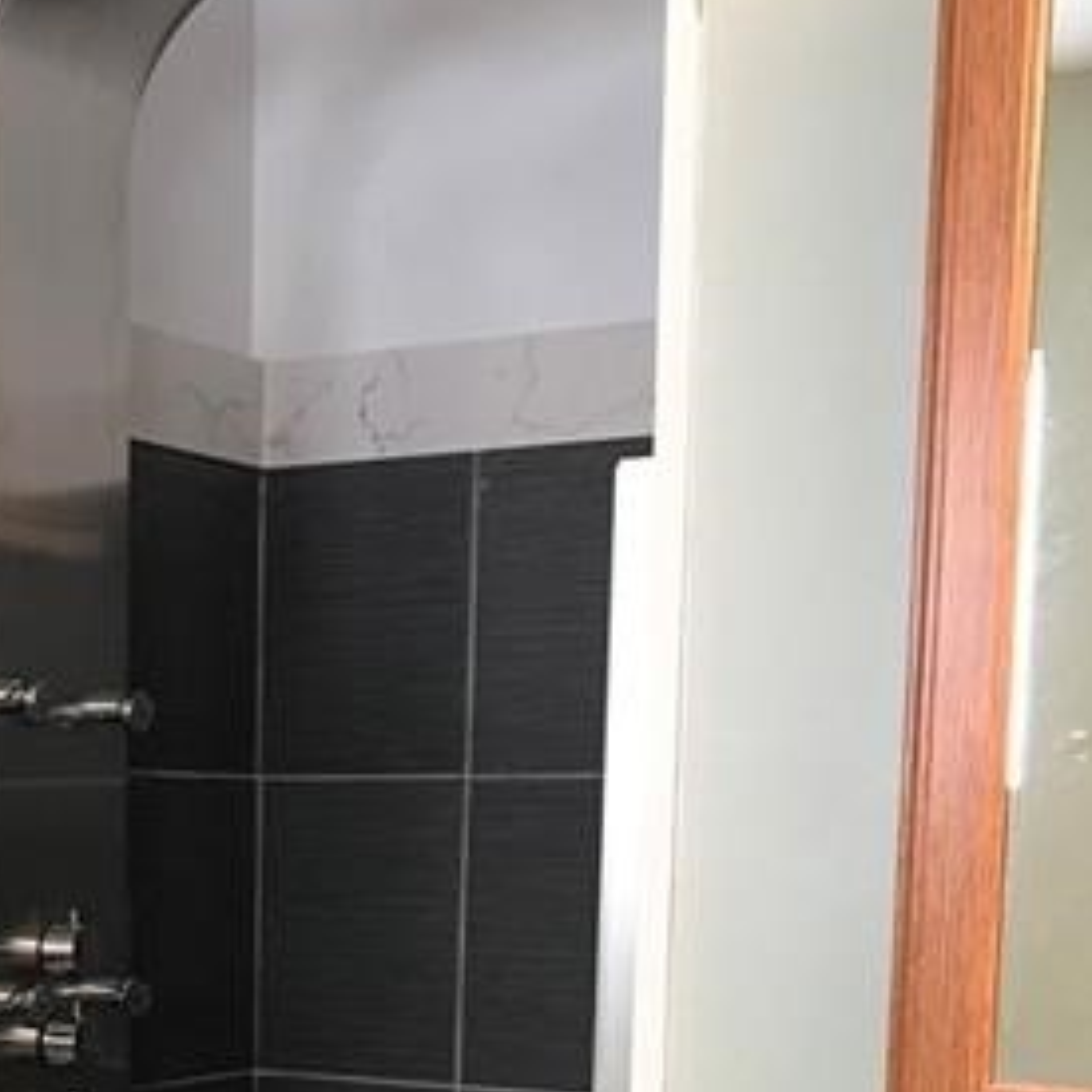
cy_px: 1175
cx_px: 163
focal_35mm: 69
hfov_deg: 24.5
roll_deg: +0.8
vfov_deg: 23.6
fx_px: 2463
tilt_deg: -8.5
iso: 50
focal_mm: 3.99
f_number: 1.8
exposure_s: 1/15
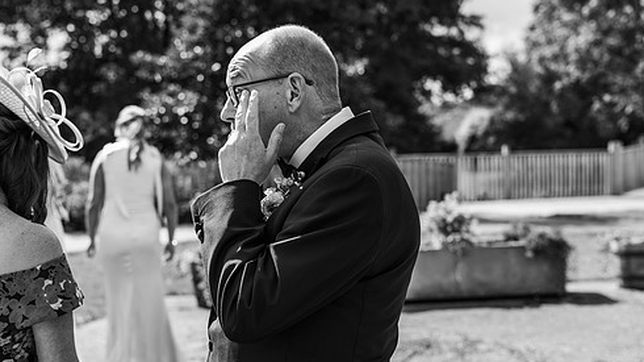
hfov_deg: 33.8
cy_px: 155
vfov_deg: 19.4
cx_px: 340
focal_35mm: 62
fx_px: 1058
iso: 100
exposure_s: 1/500
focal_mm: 50
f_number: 3.5
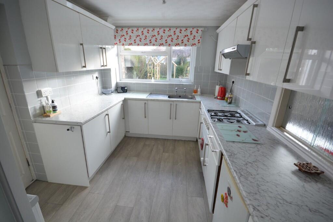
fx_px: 139
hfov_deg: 100.4
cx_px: 166
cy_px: 111
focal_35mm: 15
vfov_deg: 77.3
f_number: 8
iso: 400
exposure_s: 1/50
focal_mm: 10
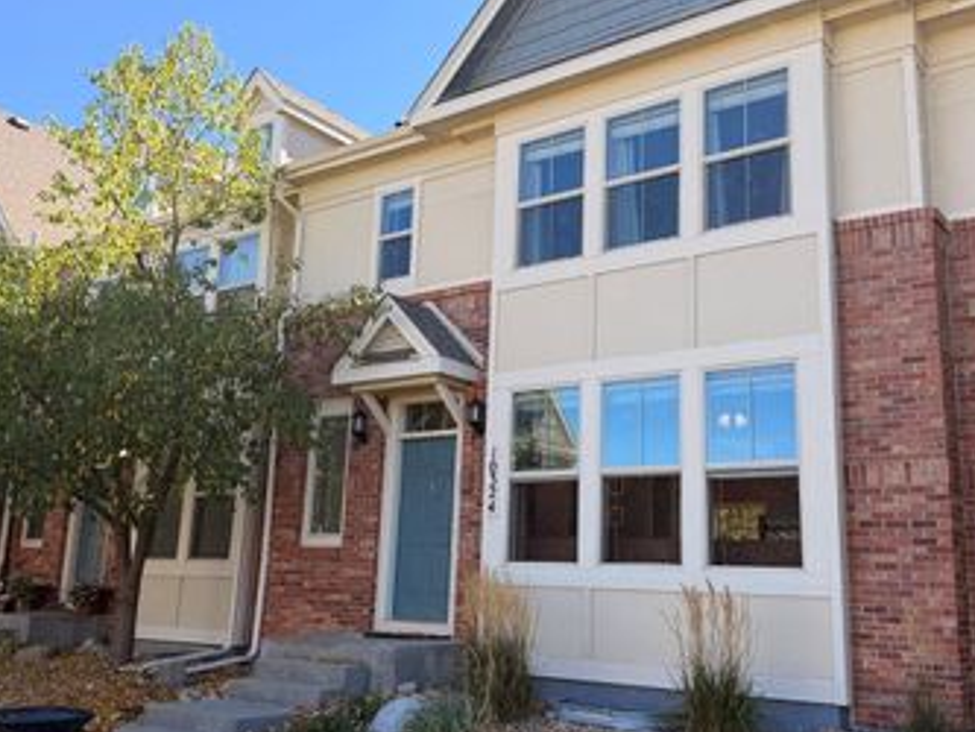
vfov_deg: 39.7
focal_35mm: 36
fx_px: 1014
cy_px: 359
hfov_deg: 51.3
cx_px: 477
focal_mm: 6.76
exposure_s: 1/1464
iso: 80
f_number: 1.78
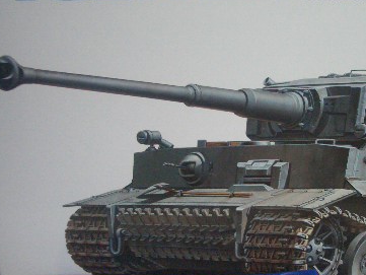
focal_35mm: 62
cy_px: 168
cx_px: 276
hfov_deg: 30.6
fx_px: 656
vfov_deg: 23.6
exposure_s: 1/30
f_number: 2.6
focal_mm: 5.8
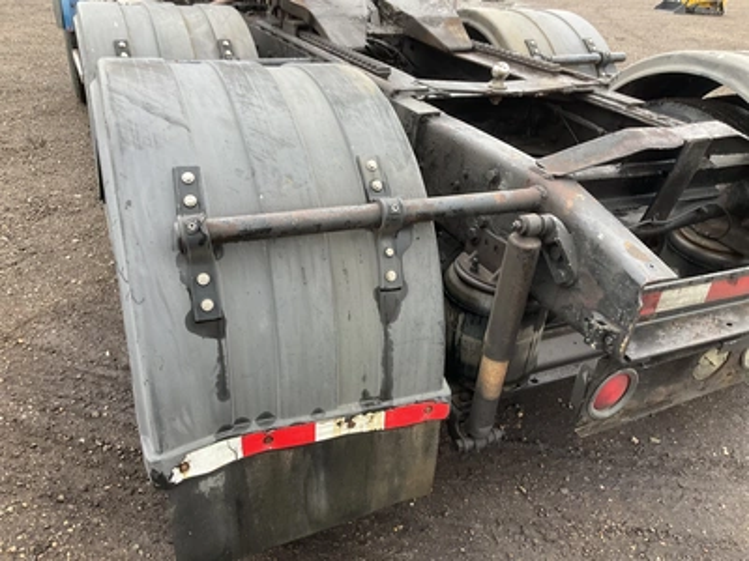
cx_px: 374
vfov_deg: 48.2
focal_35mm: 29
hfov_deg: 61.7
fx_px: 627
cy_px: 280
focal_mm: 3
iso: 32
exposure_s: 1/122
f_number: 1.8
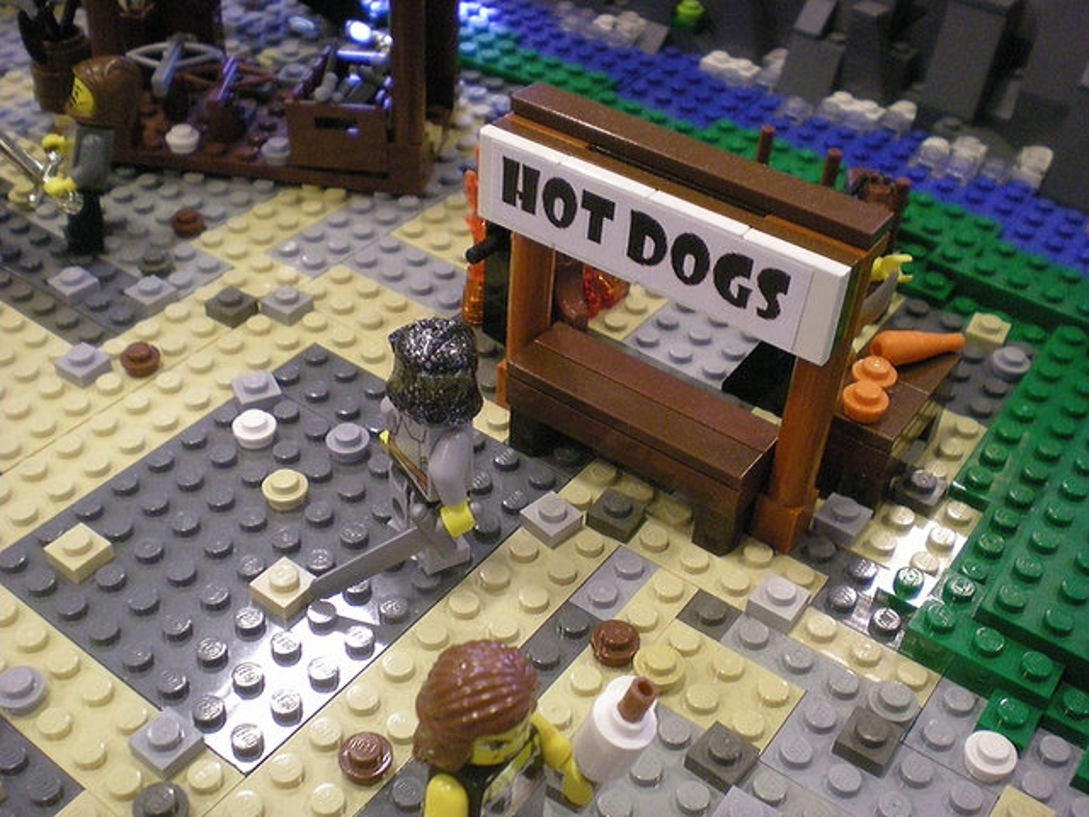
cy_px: 408
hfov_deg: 49.0
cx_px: 544
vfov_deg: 37.7
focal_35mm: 38
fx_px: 1195
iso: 400
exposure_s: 1/12.3
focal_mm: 6.3
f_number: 3.1
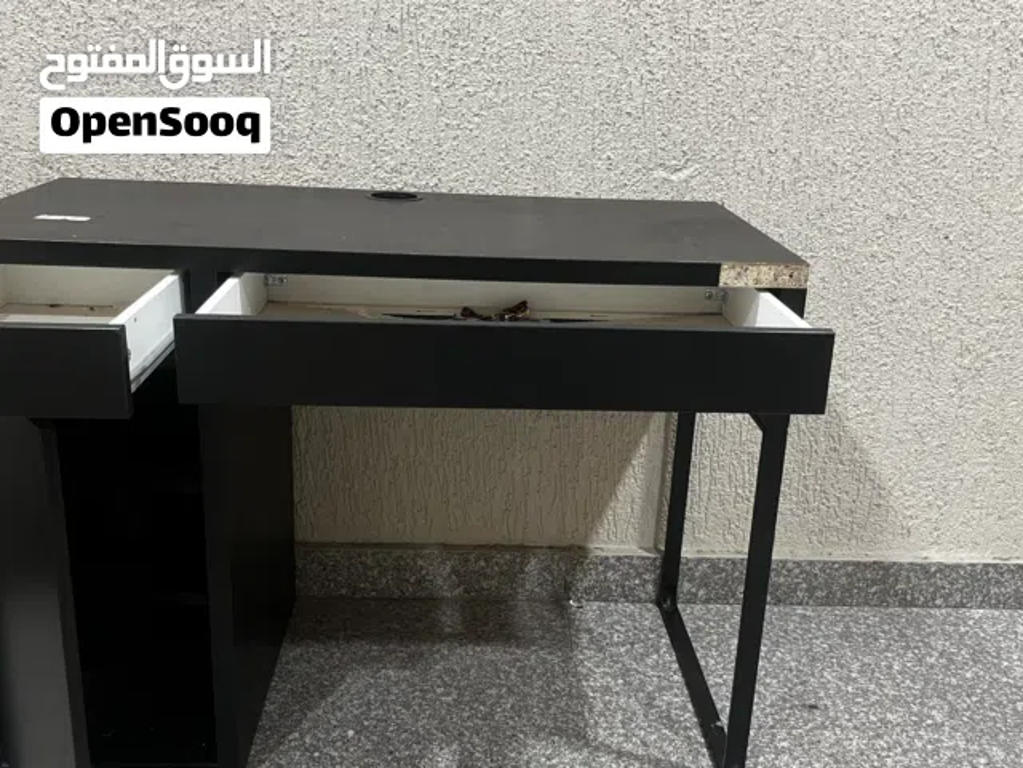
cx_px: 512
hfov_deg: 67.3
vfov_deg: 53.1
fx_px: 768
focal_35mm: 26
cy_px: 384
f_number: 1.6
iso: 320
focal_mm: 5.1
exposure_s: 1/50
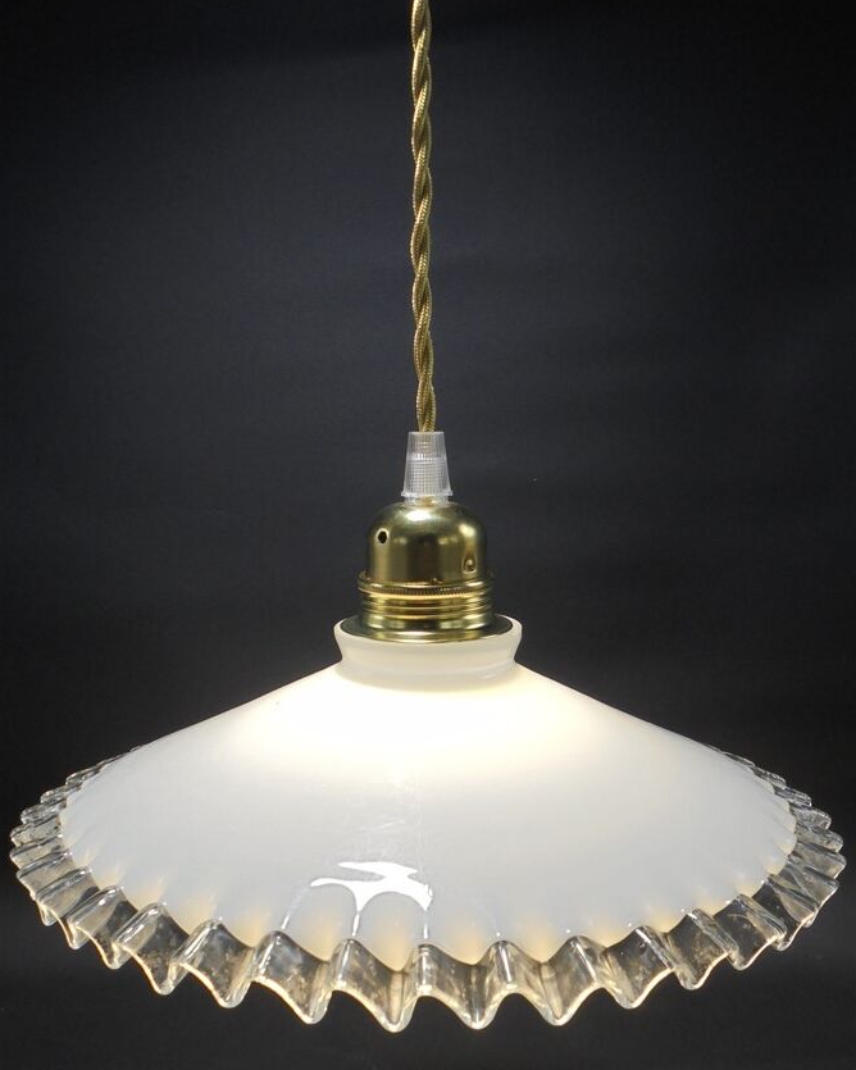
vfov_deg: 45.8
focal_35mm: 40
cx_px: 426
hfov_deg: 37.3
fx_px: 1267
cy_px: 560
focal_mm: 6.9
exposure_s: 1/50
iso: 100
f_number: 4.2
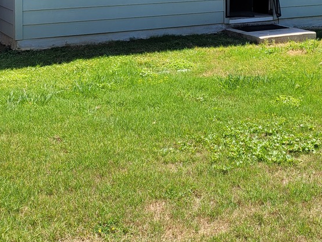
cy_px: -46
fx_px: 632
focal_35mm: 68
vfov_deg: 20.3
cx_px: 228
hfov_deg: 28.3
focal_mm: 5.4
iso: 40
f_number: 1.8
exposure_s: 1/1406
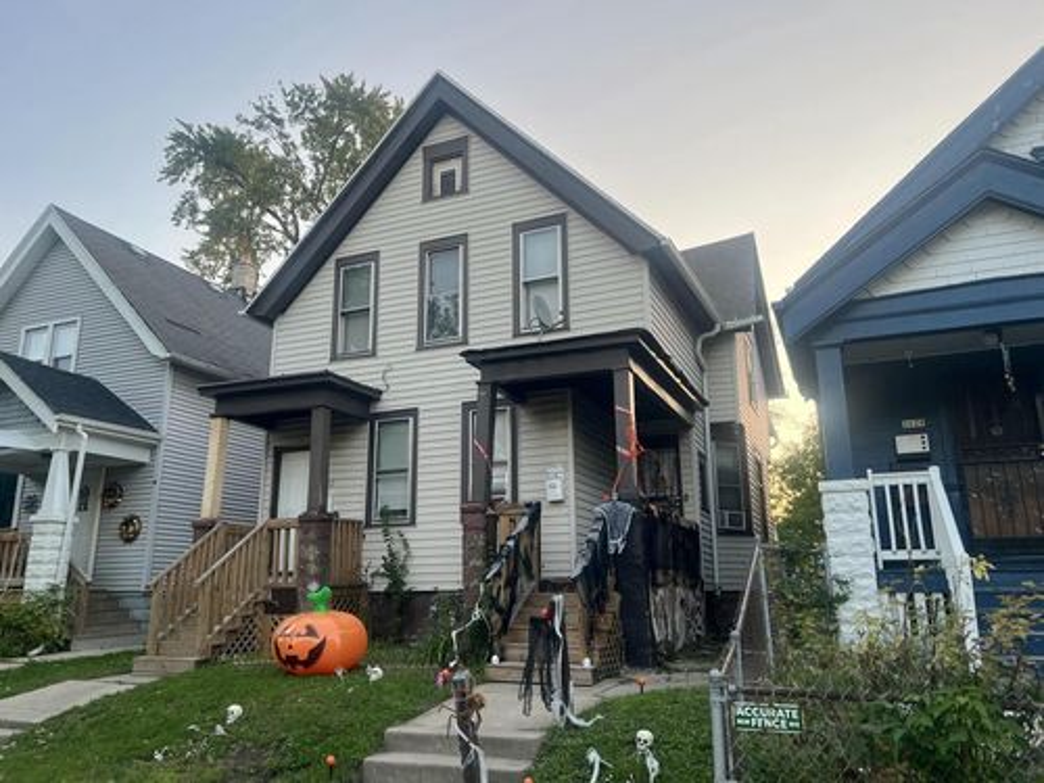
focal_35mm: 26
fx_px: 784
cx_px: 522
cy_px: 392
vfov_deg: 53.1
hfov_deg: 67.3
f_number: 1.5
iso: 50
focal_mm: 5.7
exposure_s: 1/171
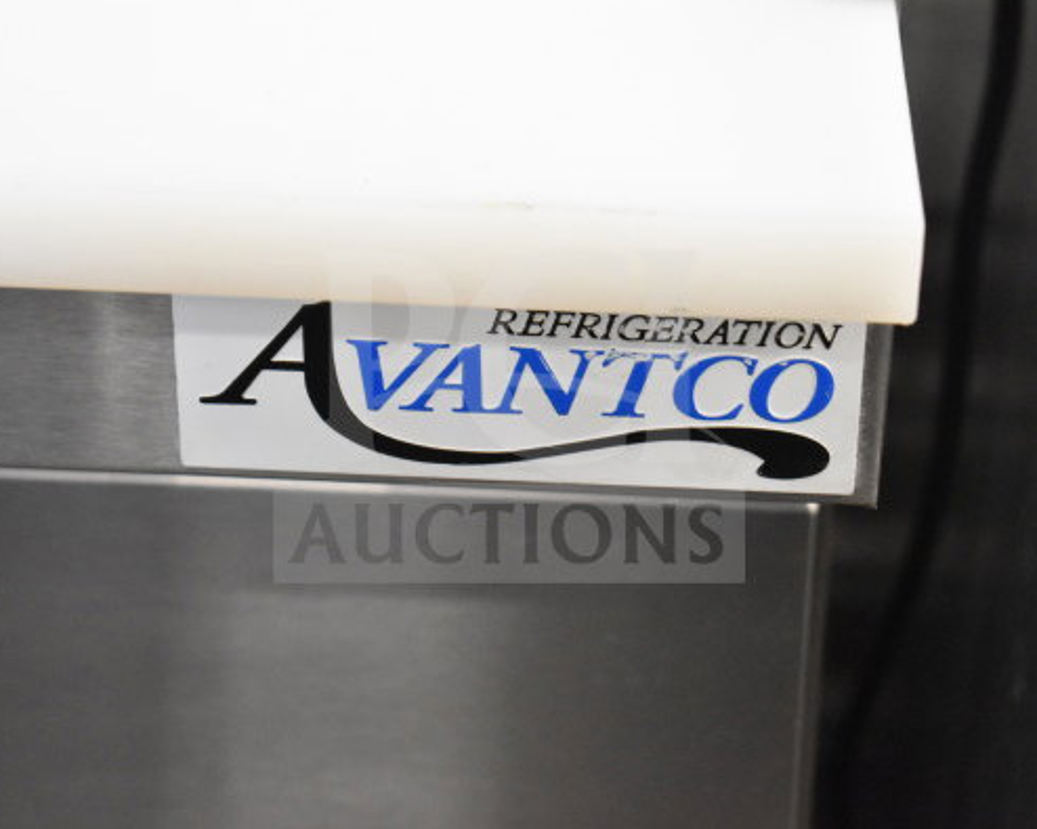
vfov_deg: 16.1
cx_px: 508
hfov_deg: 20.1
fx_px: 2933
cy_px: 417
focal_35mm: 96
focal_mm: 55
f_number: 5.6
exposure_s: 1/100
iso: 7200
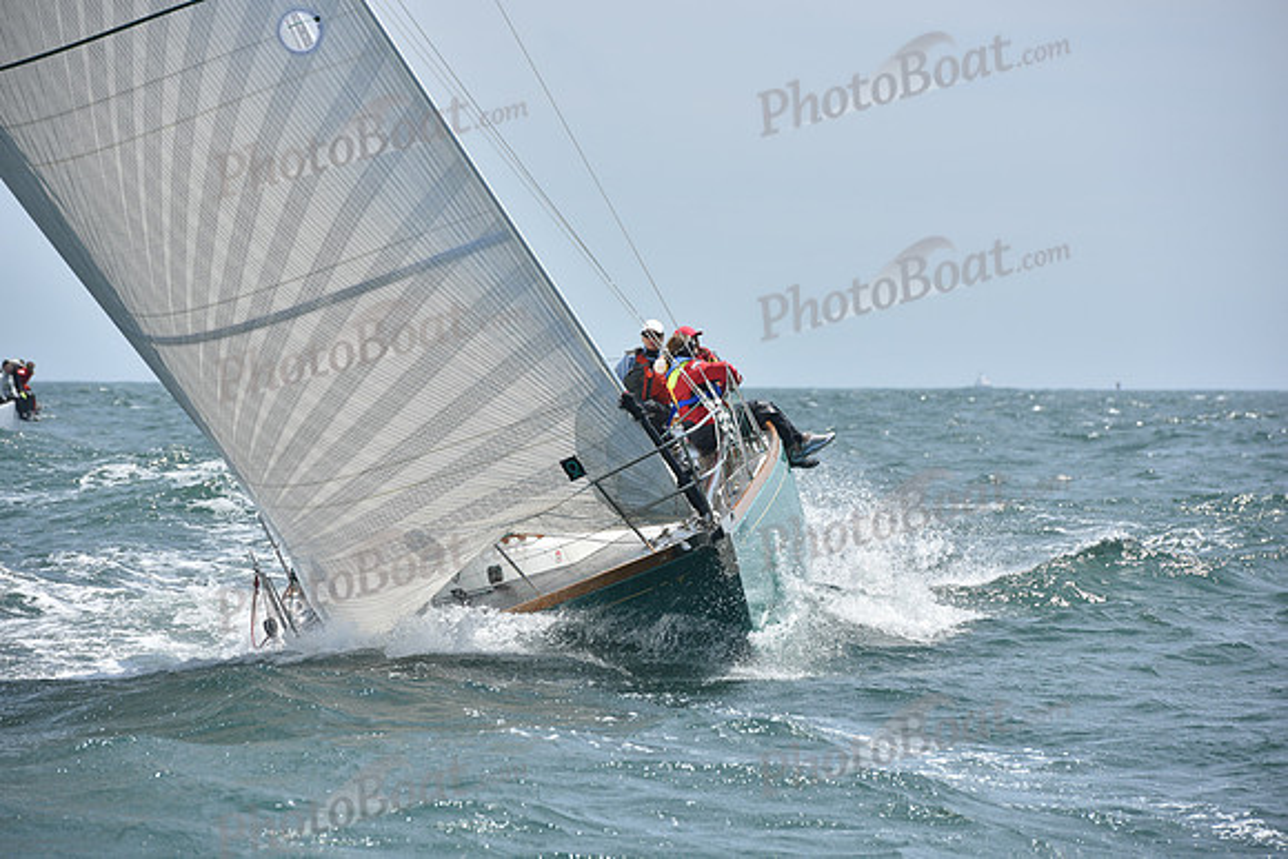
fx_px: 7157
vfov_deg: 6.9
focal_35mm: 200
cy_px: 430
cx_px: 644
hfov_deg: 10.3
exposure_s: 1/1250
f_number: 7.1
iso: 250
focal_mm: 200
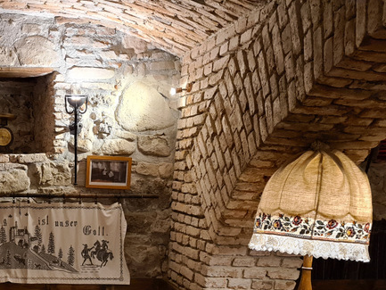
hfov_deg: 37.4
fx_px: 535
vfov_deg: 28.9
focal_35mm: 48
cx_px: 50
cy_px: 267
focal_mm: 5.4
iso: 800
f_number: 1.8
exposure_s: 1/50
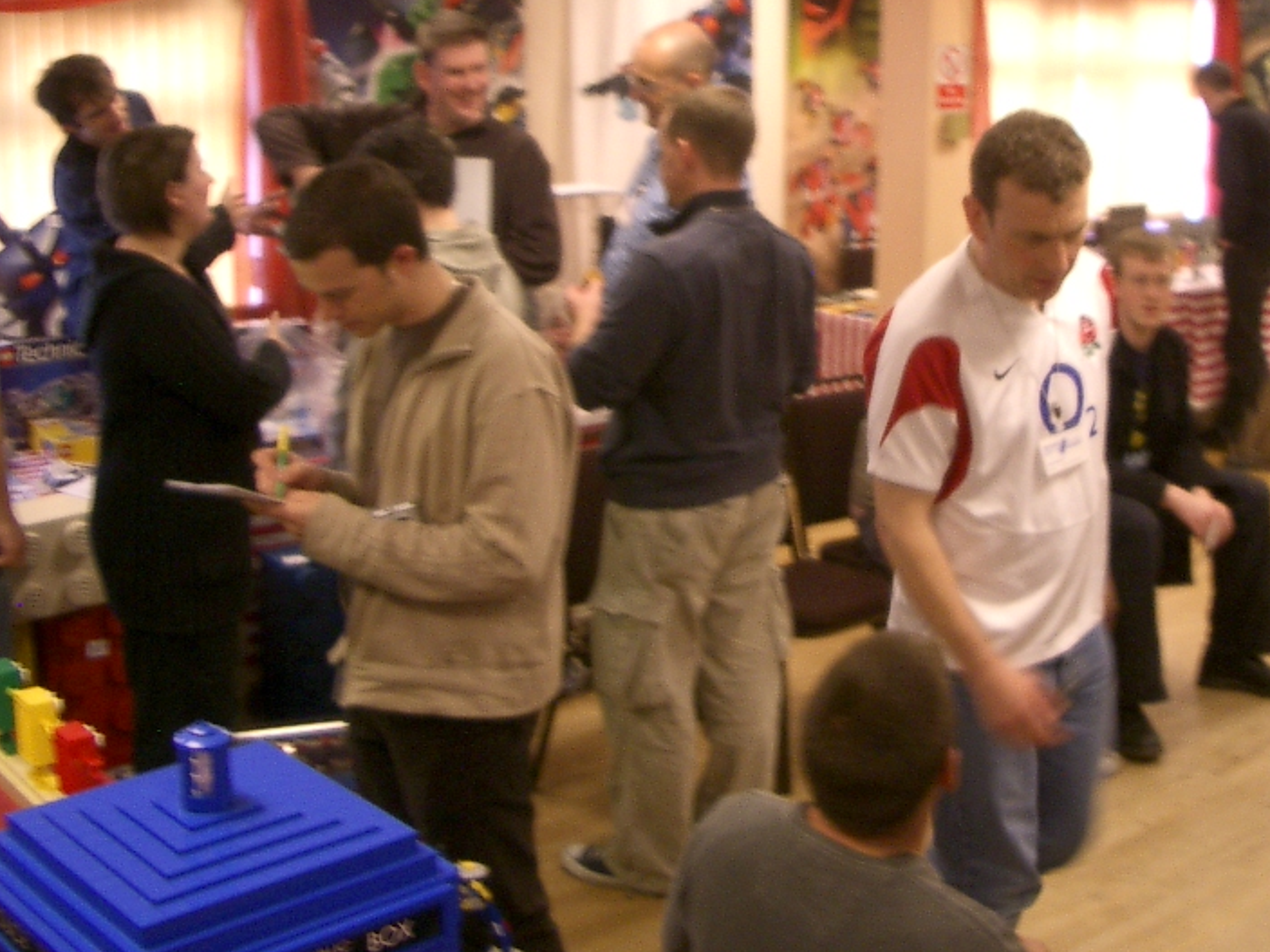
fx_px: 1871
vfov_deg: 28.4
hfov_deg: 37.4
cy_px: 329
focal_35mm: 51
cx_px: 746
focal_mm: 5.8
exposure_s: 1/20
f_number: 2.6
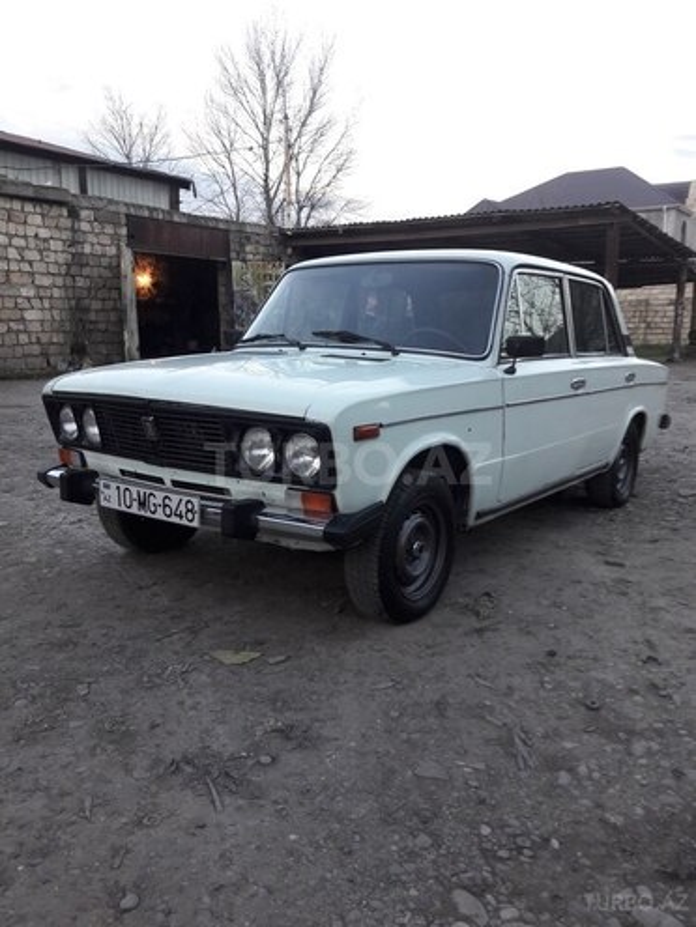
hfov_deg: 49.7
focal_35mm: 28
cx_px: 348
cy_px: 464
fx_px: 751
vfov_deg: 63.4
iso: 64
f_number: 1.9
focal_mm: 3.7
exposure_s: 1/50
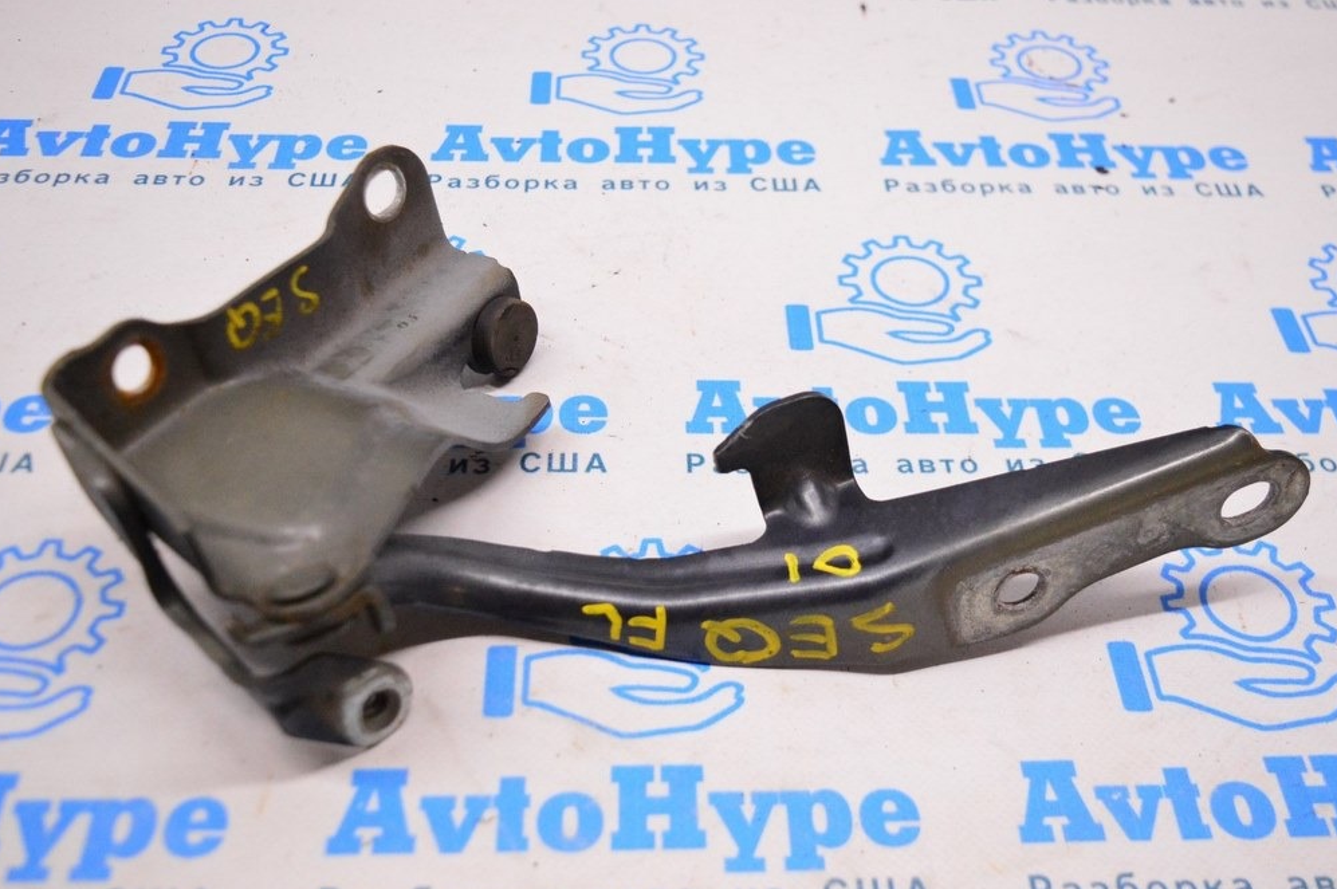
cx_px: 675
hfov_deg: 50.1
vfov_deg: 34.6
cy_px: 455
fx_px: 1429
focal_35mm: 39
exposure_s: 1/400
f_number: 4
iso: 3200
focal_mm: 25
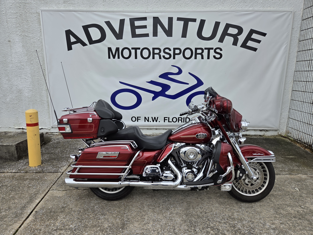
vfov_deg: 58.9
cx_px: 156
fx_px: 208
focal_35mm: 23
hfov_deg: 73.9
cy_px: 118
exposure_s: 1/1983
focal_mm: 5.4
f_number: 1.8
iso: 80
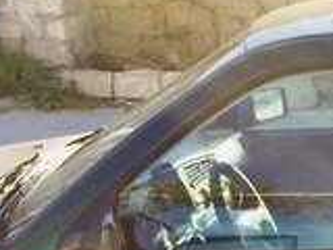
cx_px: 502
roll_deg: -0.7
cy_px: 322
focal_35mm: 120
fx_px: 1154
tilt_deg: -20.4
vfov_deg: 12.0
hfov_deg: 15.2
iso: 32
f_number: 2.2
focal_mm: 4.15
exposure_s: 1/439
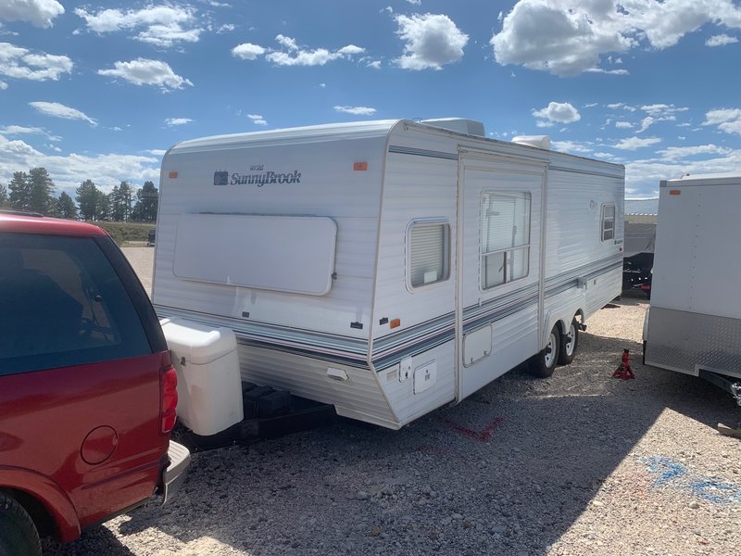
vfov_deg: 53.1
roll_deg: -1.3
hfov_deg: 67.3
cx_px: 370
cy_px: 278
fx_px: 557
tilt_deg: -2.7
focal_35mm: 26
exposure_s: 1/3086
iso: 25
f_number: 1.8
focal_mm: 4.25
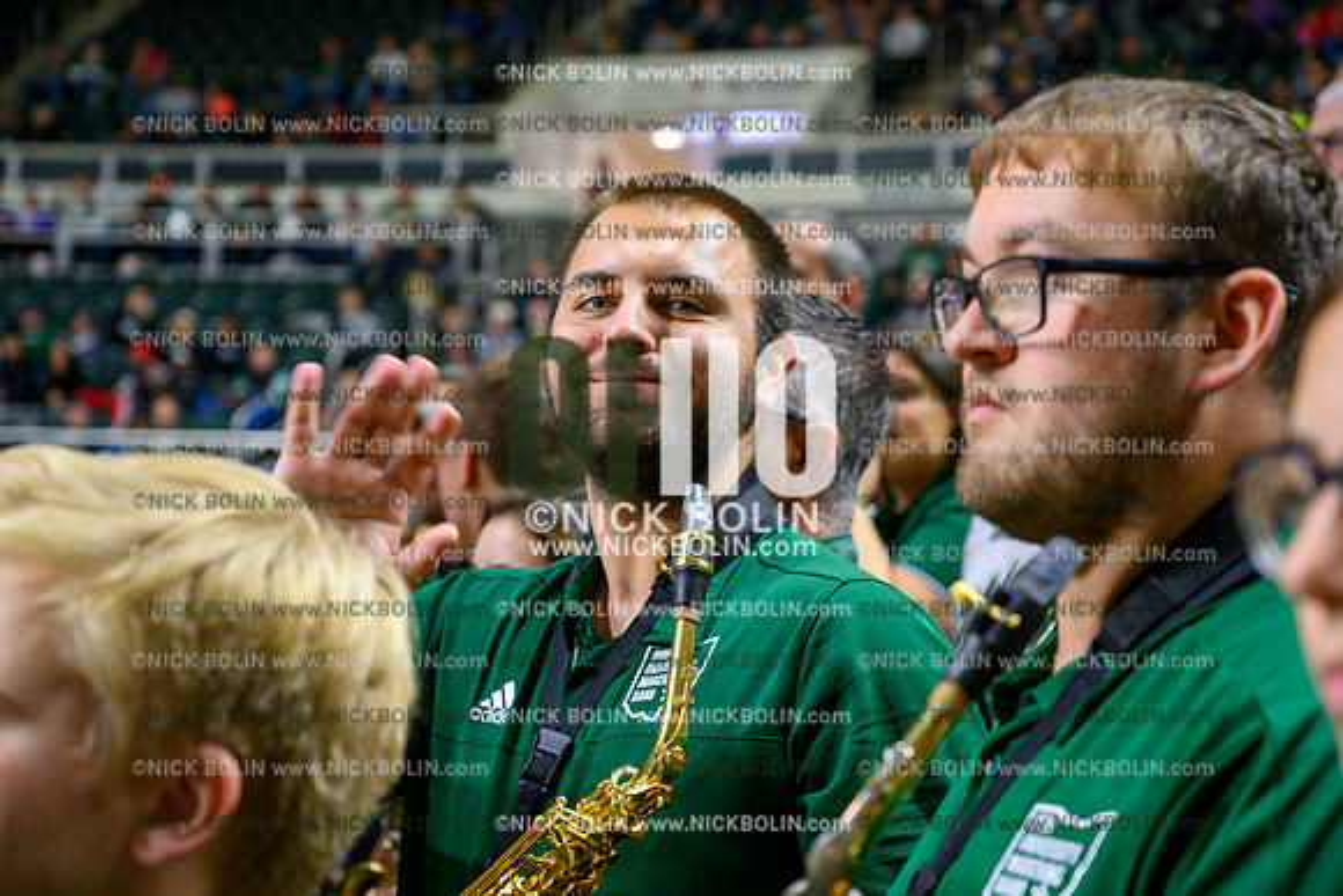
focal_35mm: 70
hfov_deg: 28.8
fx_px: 2612
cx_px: 672
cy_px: 448
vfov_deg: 19.5
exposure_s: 1/200
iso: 3200
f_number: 4.5
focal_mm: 70
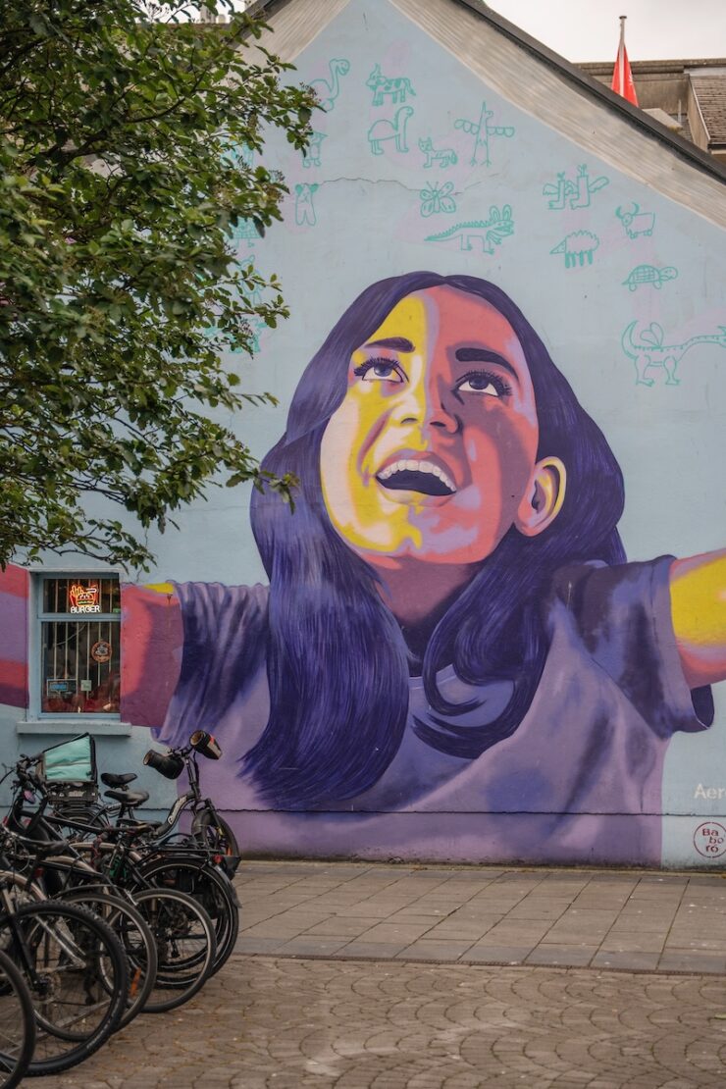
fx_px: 1618
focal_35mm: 54
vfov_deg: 37.2
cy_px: 544
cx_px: 363
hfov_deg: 25.3
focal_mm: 53.5
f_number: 2.8
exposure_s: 1/250
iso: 100
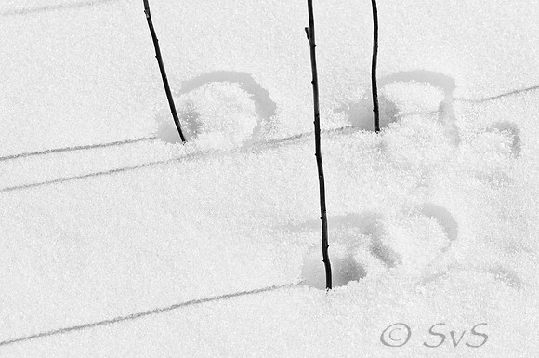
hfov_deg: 13.1
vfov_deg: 8.7
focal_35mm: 158
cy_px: 179
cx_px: 270
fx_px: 2355
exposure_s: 1/1000
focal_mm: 105
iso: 125
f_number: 9.5
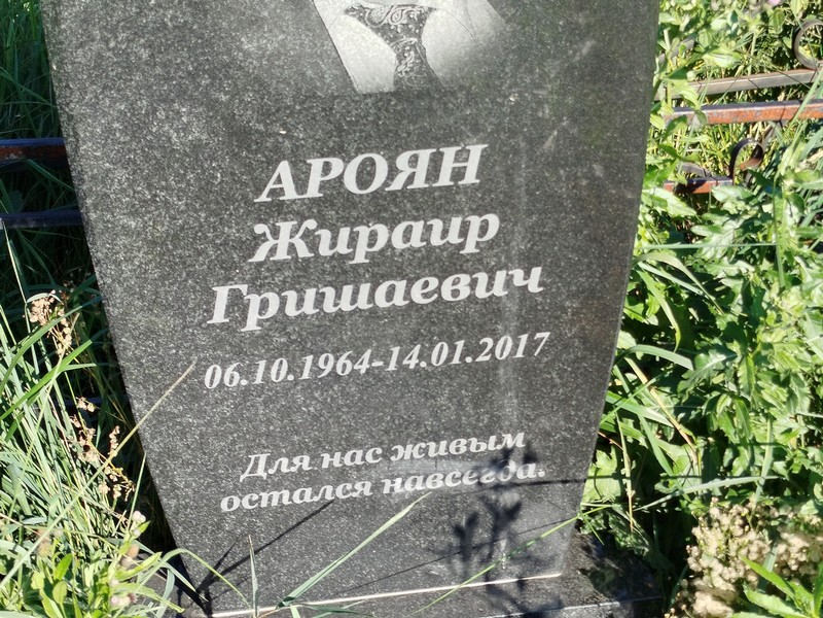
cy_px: 309
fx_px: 571
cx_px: 412
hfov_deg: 71.6
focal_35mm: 24
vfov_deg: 56.8
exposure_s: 1/266
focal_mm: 5.31
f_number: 1.7
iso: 50
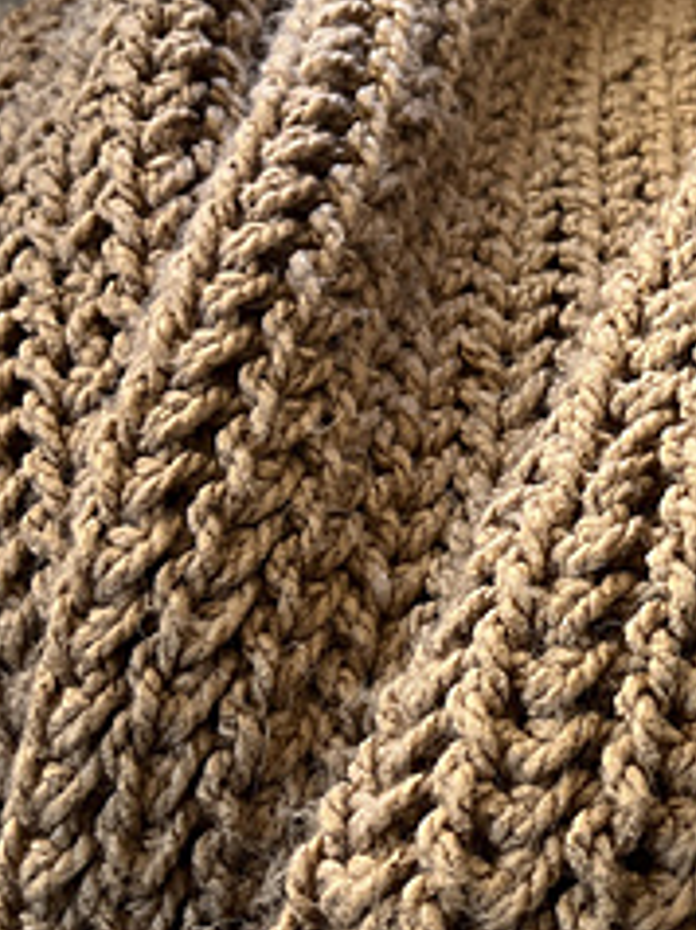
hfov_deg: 20.3
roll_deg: -5.9
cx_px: 692
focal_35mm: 70
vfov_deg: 27.8
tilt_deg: -34.4
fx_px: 1880
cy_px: 430
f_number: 1.5
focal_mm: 5.7
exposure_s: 1/40
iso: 400
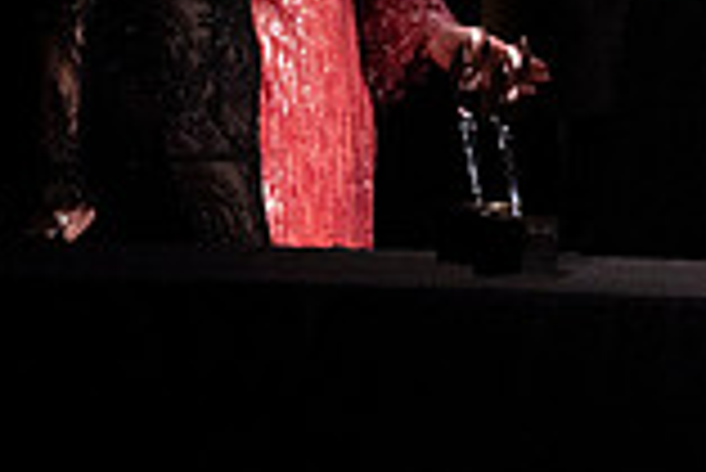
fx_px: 28972
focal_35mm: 1476
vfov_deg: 0.9
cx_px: 387
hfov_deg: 1.4
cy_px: -317
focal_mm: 400
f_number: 8
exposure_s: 1/320
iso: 12800
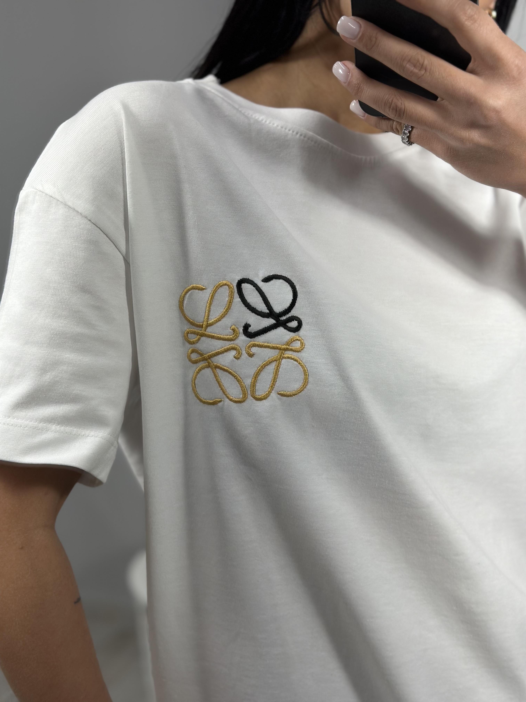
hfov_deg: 30.3
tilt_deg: -35.0
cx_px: 263
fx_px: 972
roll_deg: +5.2
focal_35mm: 48
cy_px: 351
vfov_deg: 39.7
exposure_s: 1/153
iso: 64
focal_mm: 6.86
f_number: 1.78
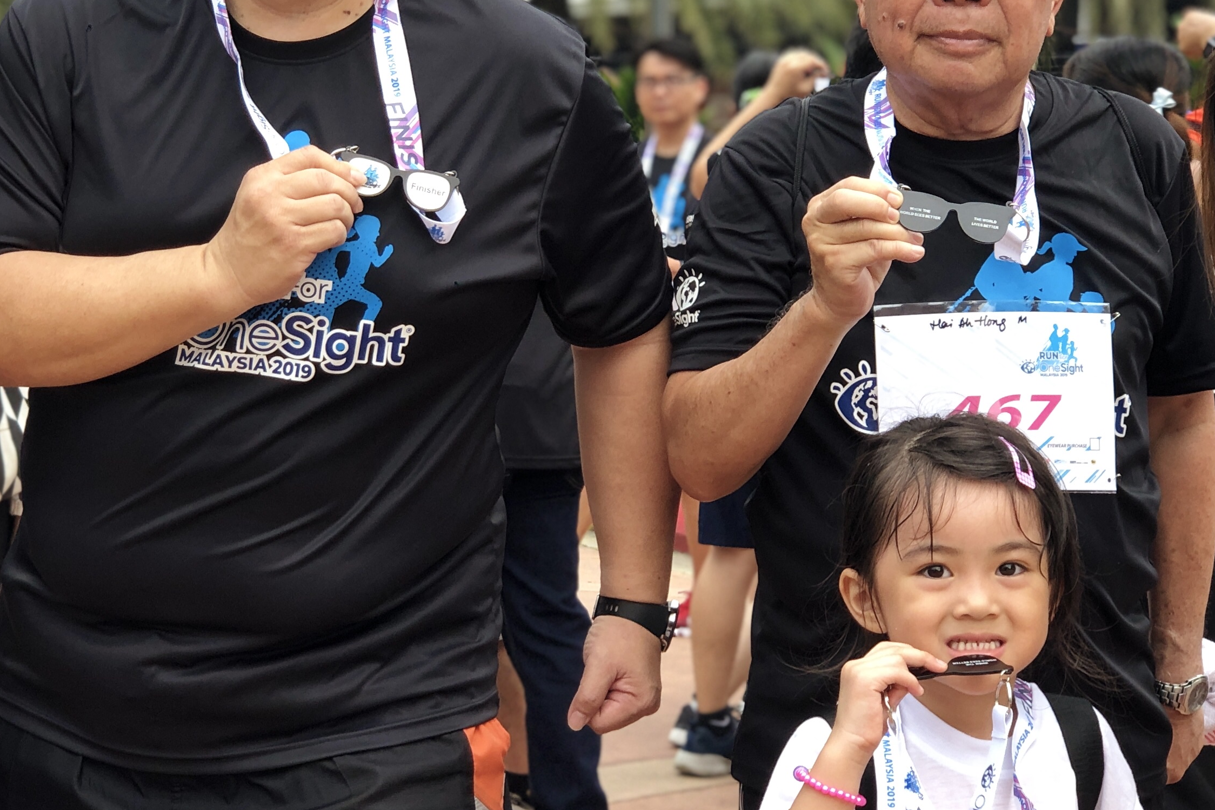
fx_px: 3274
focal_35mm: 97
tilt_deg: +0.1
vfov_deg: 14.1
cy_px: 312
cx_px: 535
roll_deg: +0.8
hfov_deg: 21.0
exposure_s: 1/60
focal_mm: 6
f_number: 2.4
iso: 16
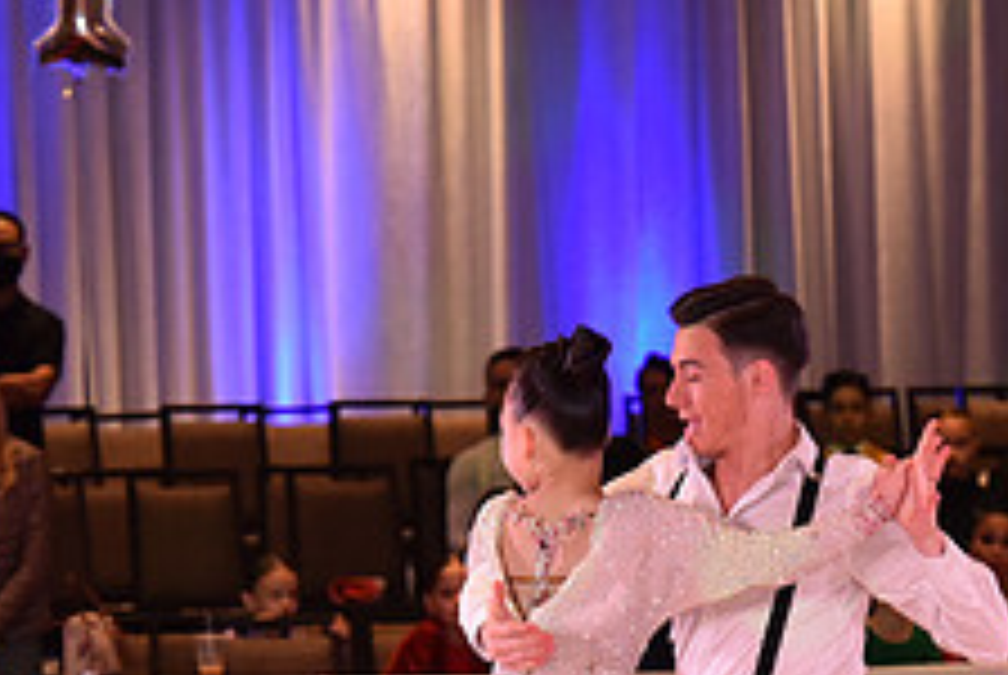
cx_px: 562
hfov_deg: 5.5
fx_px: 10514
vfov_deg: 3.7
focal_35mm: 375
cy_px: 830
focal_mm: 145
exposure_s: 1/250
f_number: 5
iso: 1600
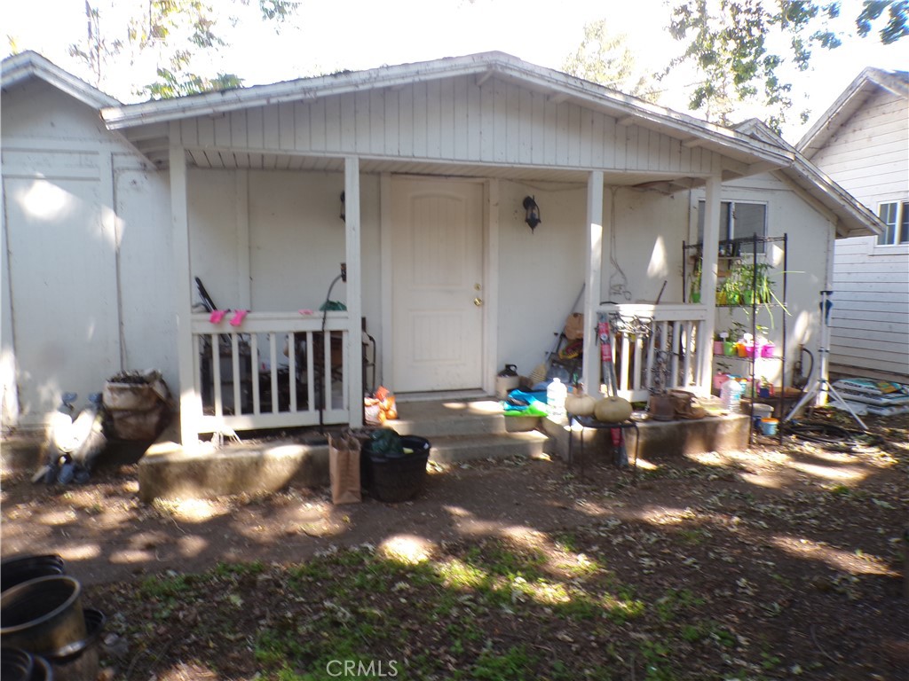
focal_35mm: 24
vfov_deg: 56.8
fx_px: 630
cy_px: 340
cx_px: 454
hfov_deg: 71.6
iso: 100
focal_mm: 4.3
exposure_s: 1/38
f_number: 4.4
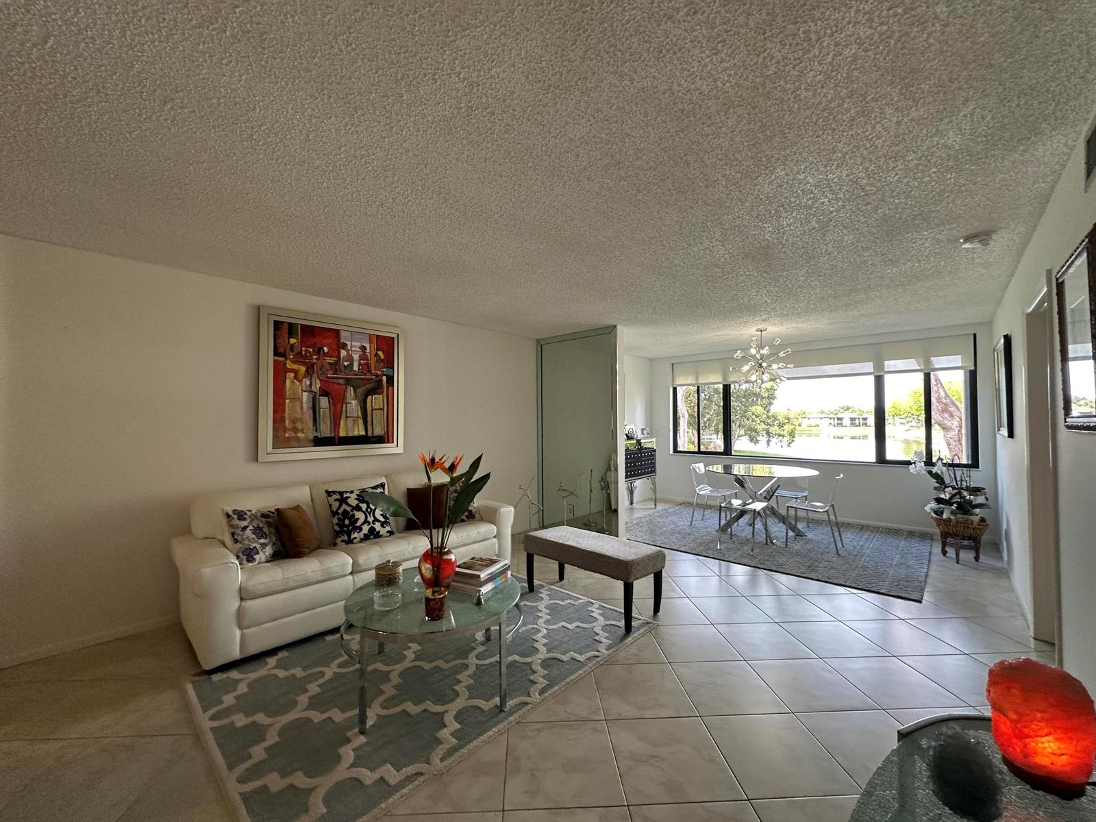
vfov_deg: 85.7
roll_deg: +2.8
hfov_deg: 102.1
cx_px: 548
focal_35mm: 14
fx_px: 443
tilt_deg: +2.6
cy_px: 411
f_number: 2.2
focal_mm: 2.22
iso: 200
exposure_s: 1/120
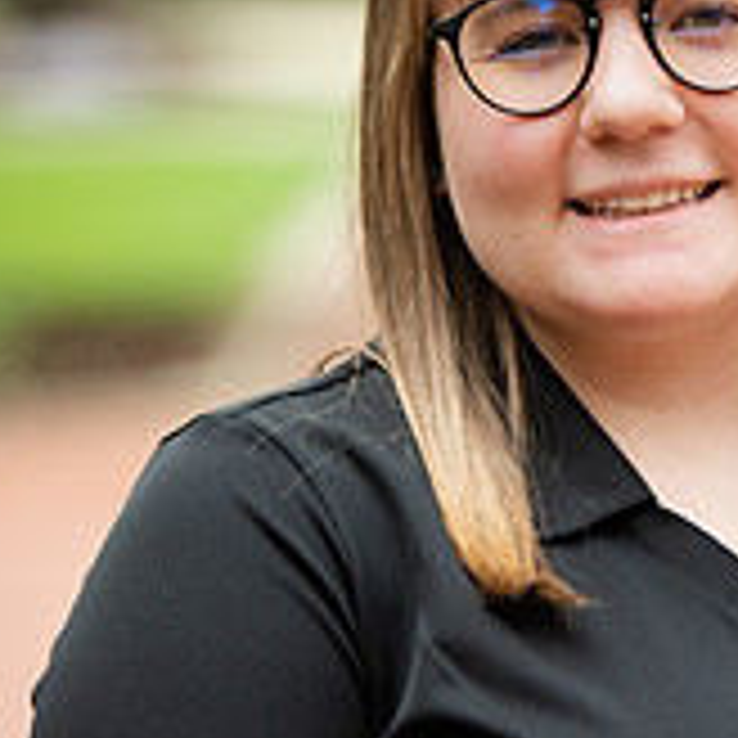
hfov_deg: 3.7
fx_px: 11264
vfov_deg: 3.8
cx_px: 729
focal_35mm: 467
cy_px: 313
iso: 100
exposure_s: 1/200
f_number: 4
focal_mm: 155
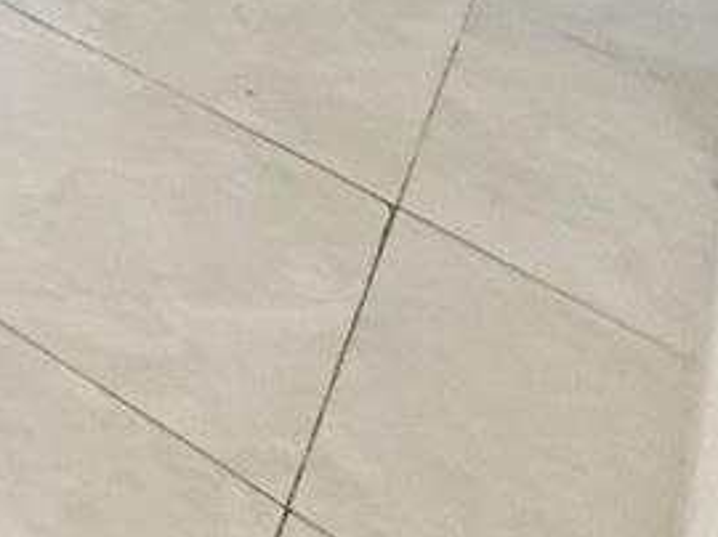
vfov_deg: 11.5
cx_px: -1130
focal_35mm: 83
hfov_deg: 13.7
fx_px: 1720
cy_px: -1013
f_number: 2.2
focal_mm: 2.22
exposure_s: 1/120
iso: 160
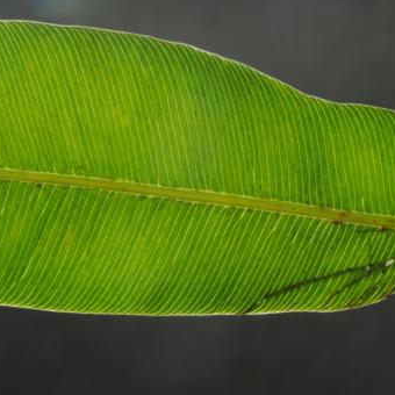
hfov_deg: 12.9
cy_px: 191
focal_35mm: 135
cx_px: 313
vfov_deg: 12.9
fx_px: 1743
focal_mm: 60
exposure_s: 1/60
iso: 200
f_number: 32
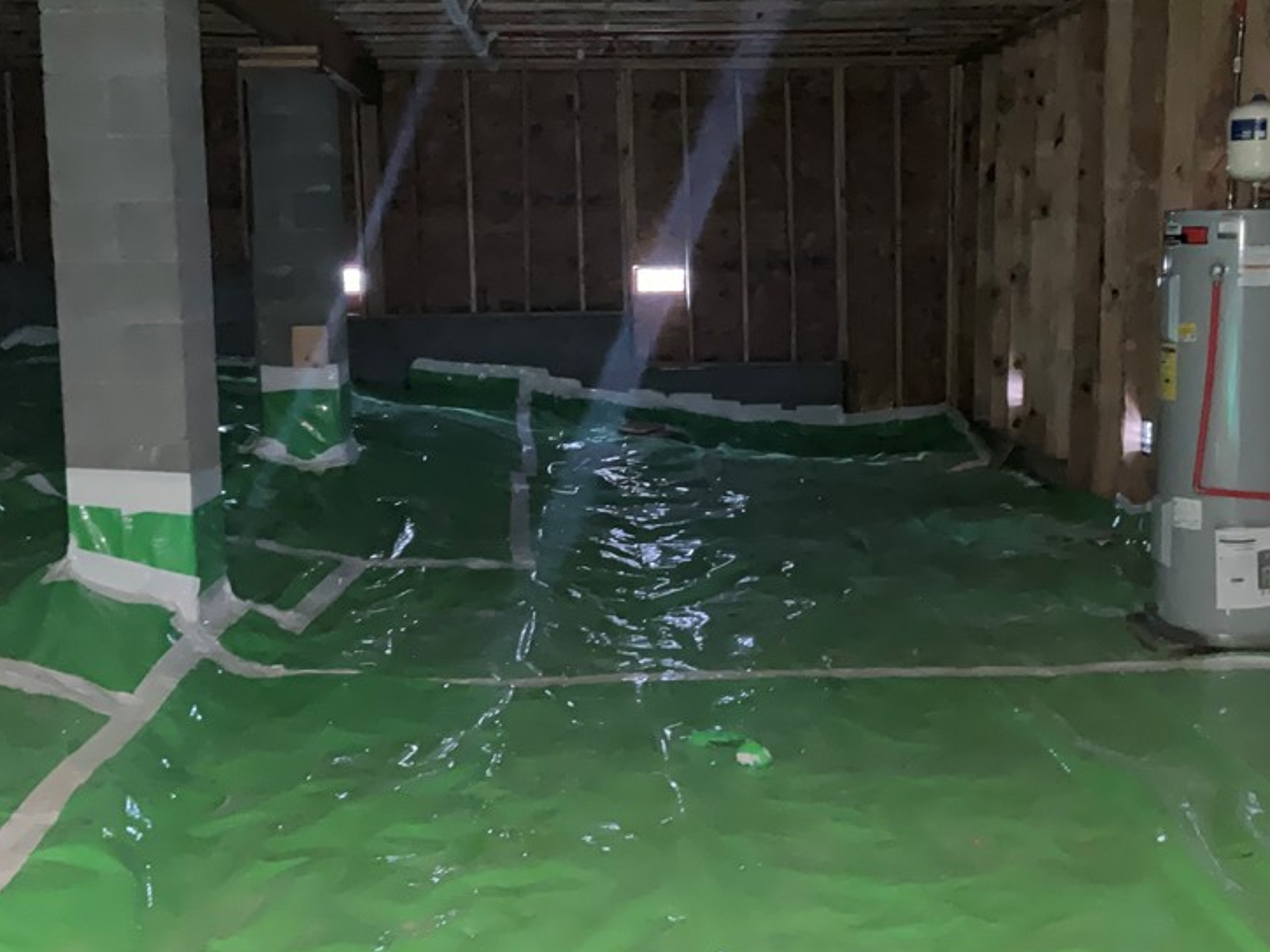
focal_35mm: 41
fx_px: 1504
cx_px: 663
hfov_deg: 45.8
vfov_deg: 35.1
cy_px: 407
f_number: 1.8
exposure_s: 1/16
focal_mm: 3
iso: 320
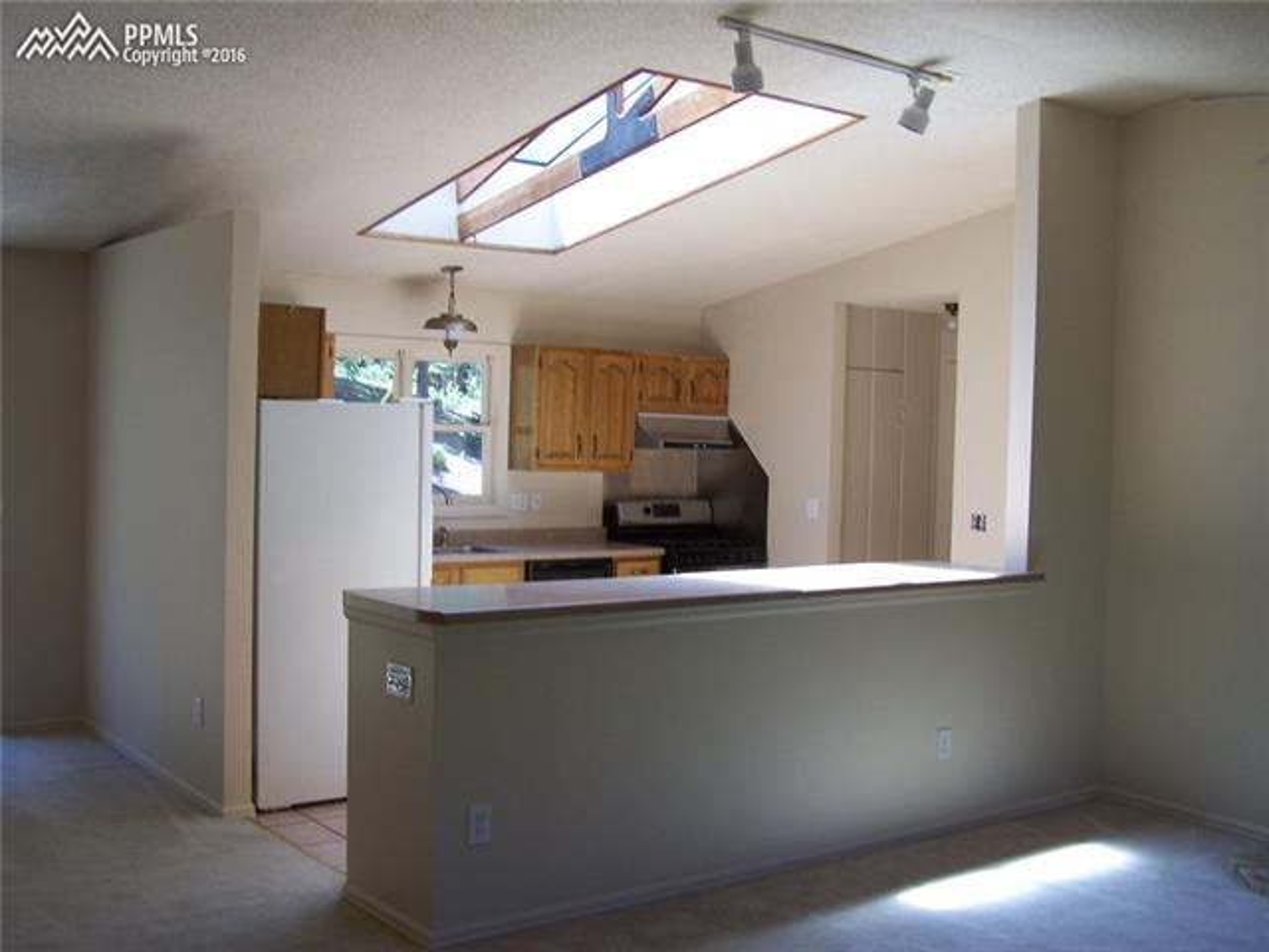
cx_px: 634
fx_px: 1393
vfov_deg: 37.7
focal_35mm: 38
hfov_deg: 49.0
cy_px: 476
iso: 64
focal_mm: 6.3
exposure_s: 1/60
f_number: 2.8
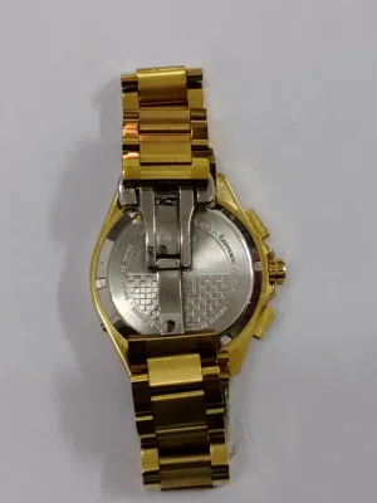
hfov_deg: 20.7
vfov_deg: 27.4
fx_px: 1031
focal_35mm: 71
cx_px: 188
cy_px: 252
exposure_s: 1/50
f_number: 1.75
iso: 441
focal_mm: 5.25
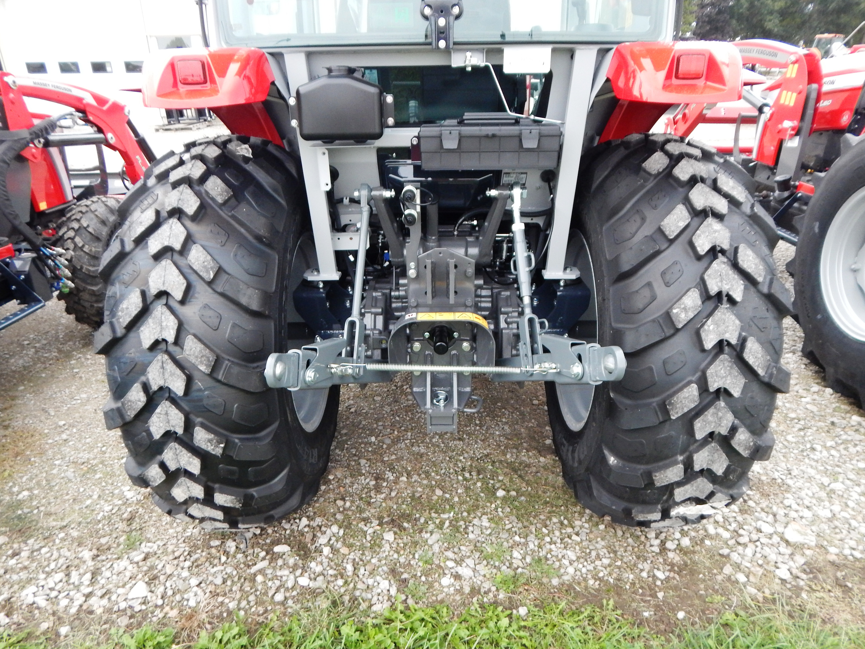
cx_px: 432
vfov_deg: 61.1
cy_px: 324
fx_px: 550
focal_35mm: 22
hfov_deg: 76.4
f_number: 3
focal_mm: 4
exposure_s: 1/30
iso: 360
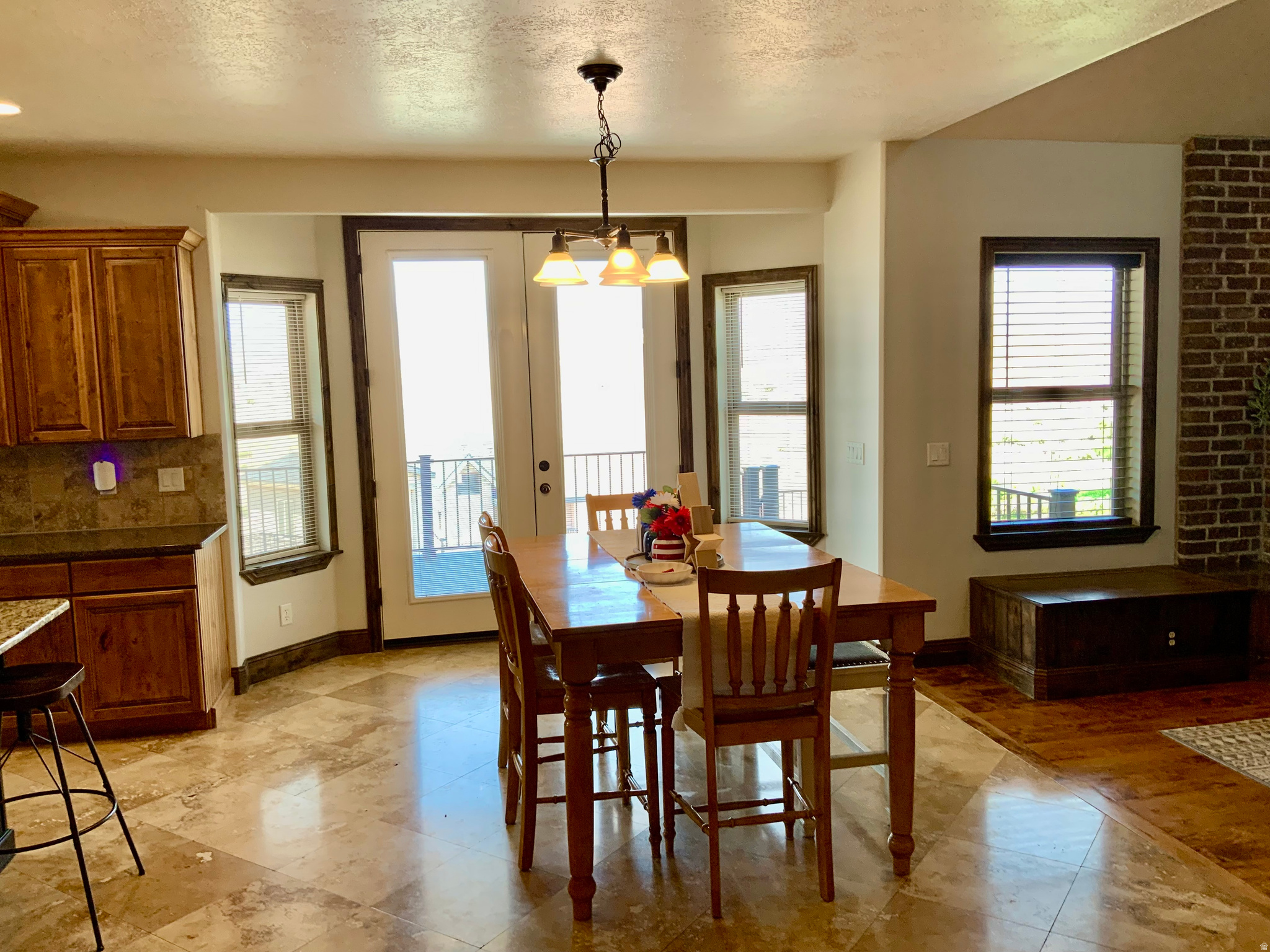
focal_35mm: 29
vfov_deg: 48.2
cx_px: 635
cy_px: 476
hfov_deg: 61.7
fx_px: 1064
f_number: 1.8
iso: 32
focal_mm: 3
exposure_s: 1/120
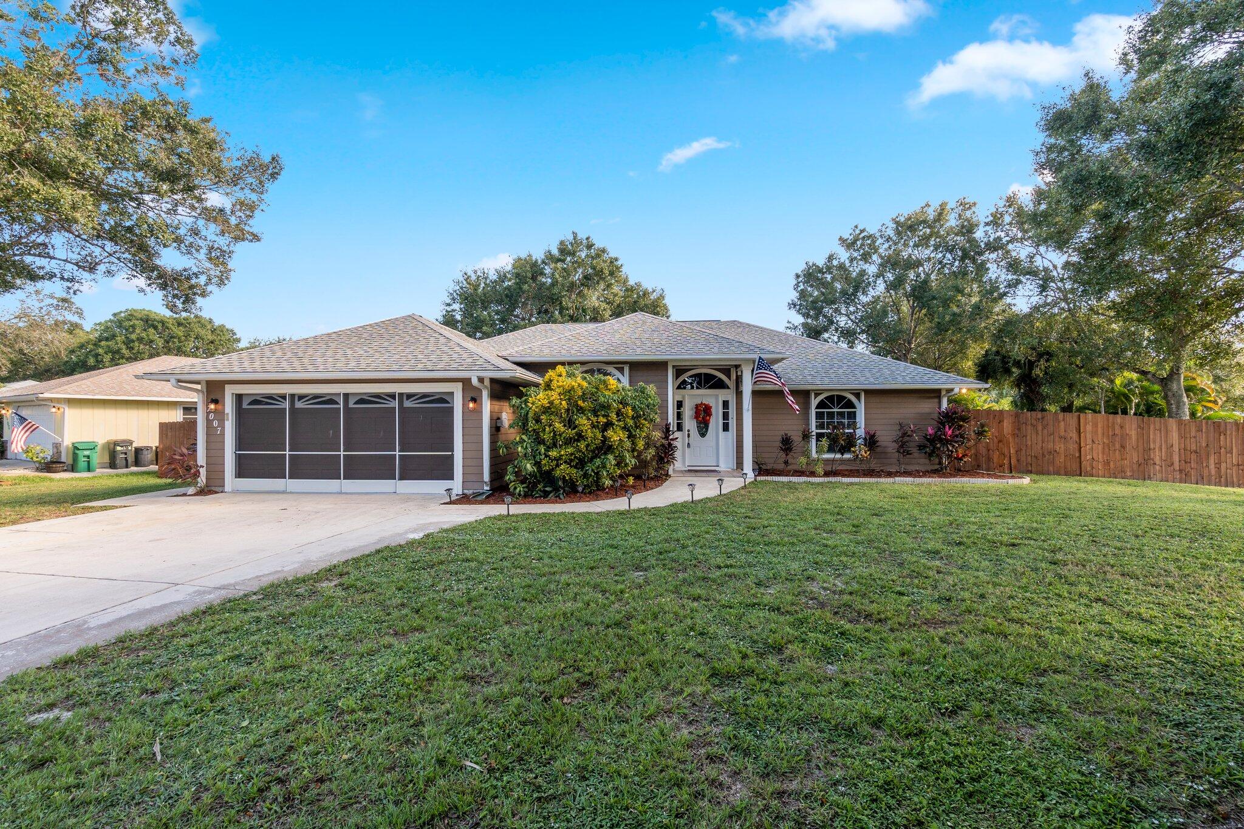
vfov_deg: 77.3
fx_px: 518
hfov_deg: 100.4
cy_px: 414
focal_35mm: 15
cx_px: 622
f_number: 8
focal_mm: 10
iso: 100
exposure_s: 1/40
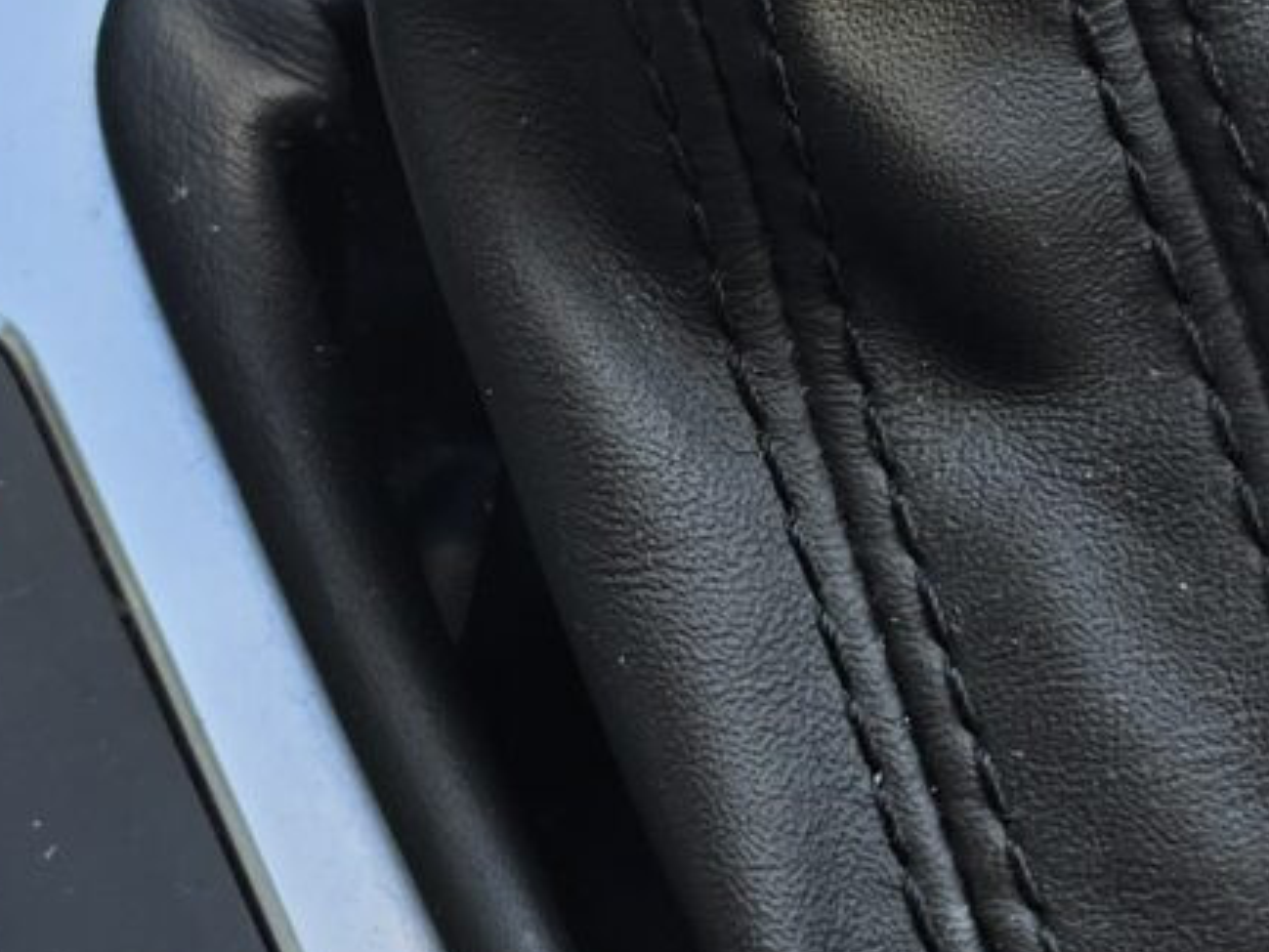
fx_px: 4987
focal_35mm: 136
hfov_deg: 14.4
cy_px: 246
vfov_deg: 10.9
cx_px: 988
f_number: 1.4
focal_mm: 6.5
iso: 10
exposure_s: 1/232
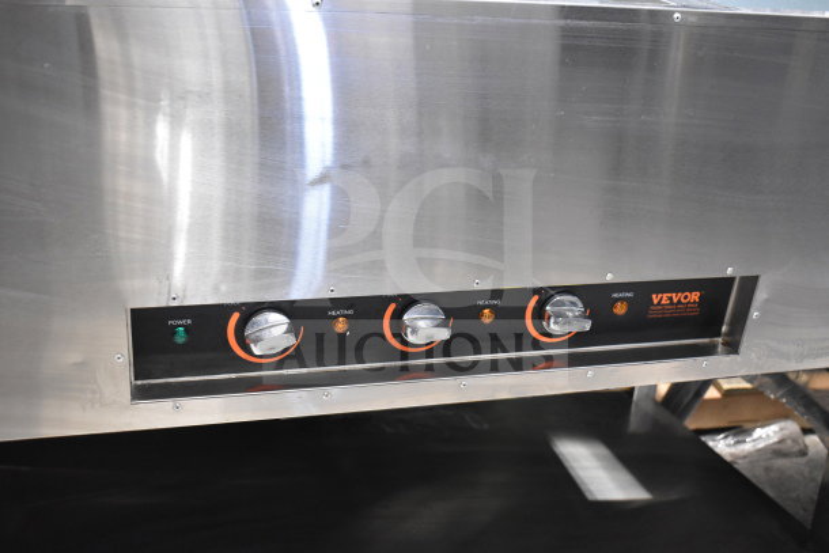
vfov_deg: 33.0
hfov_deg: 47.9
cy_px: 276
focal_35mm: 40
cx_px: 414
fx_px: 933
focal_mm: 27
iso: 2500
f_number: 4
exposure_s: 1/40
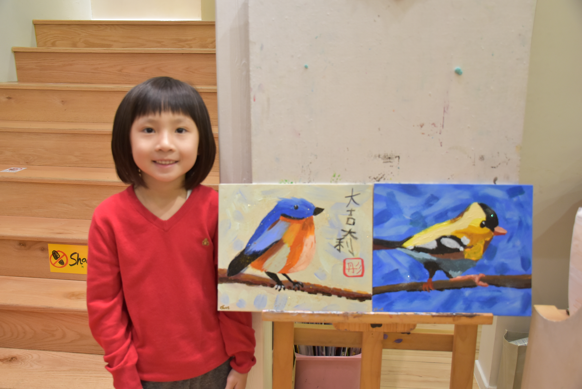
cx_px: 291
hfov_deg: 57.2
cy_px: 194
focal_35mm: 33
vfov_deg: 40.0
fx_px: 534
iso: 800
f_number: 3.5
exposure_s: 1/100
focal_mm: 22
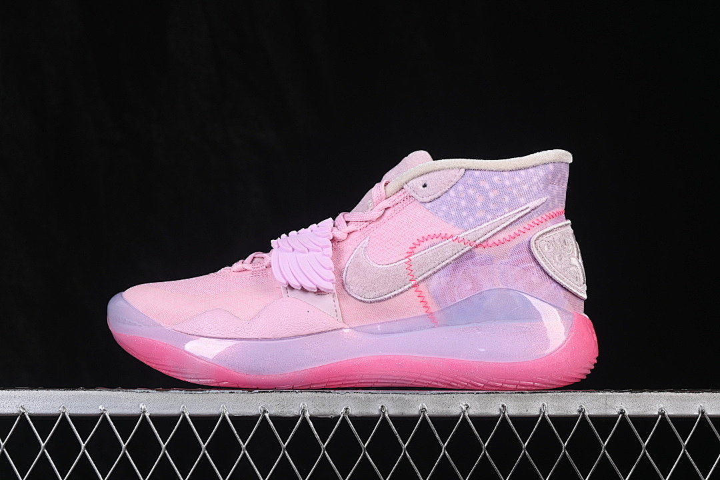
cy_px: 240
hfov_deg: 27.0
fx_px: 1500
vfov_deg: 18.2
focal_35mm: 75
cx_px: 360
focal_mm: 50
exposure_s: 1/80
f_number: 8
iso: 160
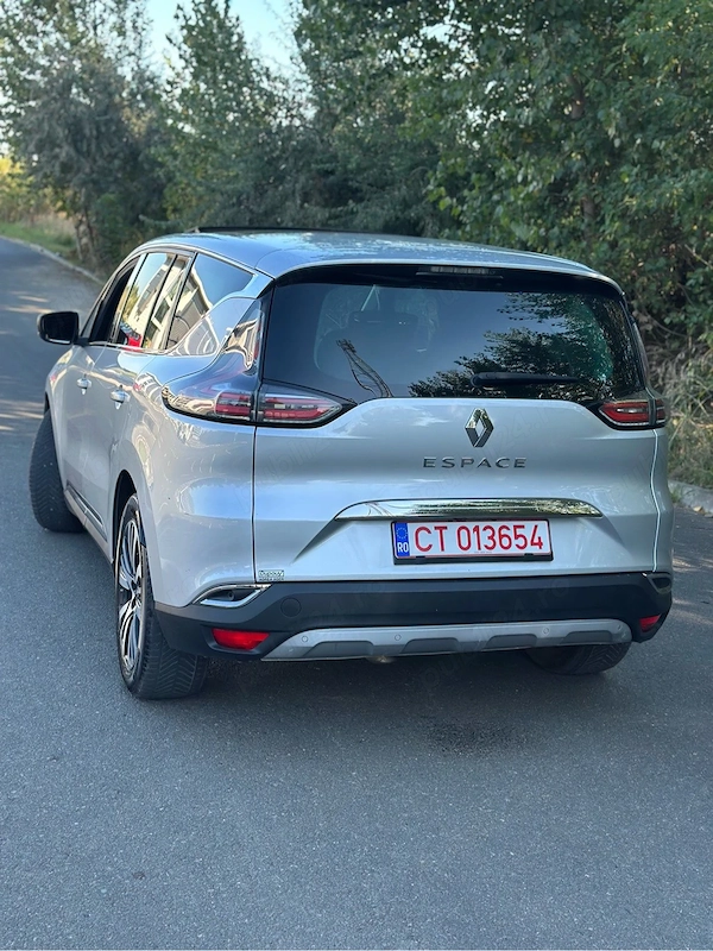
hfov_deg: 30.3
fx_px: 1318
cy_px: 476
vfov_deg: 39.7
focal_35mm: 48
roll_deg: -4.7
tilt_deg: -11.5
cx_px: 356
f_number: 1.78
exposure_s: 1/719
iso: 80
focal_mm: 6.86
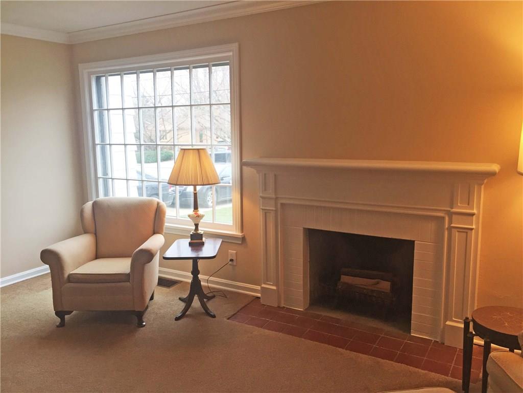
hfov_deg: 61.7
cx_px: 262
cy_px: 196
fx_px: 438
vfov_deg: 48.2
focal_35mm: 29
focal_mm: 4.15
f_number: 2.2
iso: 40
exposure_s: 1/60
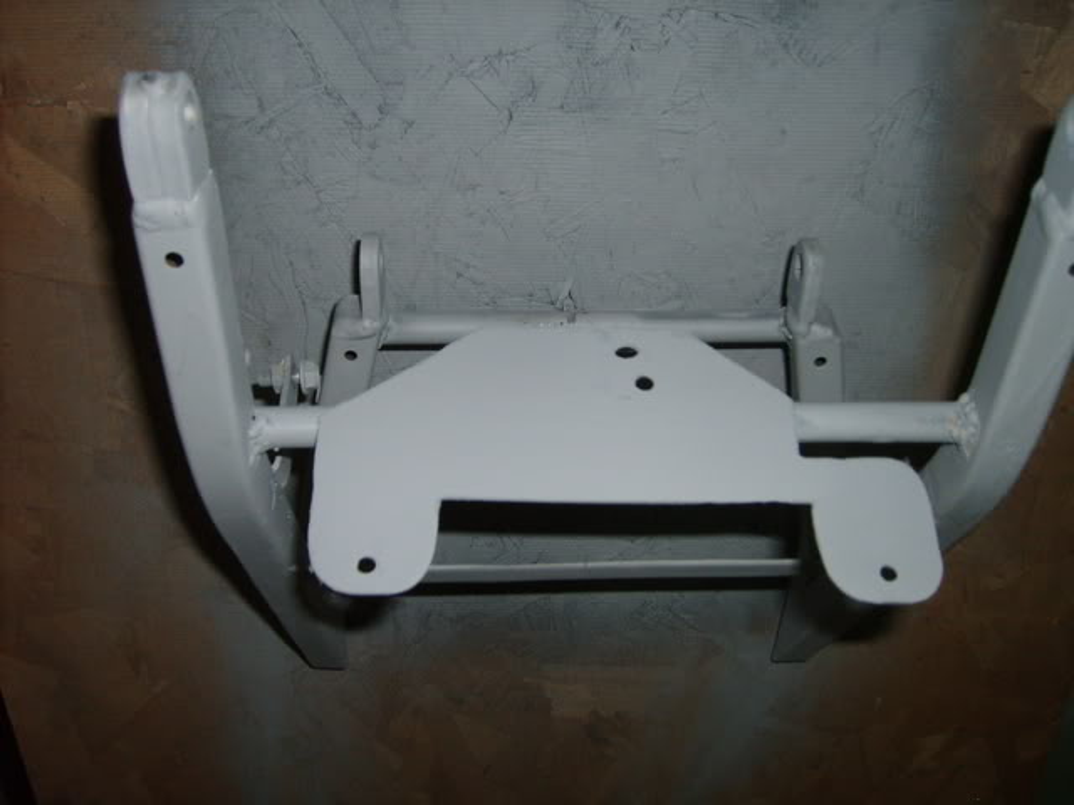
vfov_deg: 40.7
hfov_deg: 52.6
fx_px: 1086
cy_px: 402
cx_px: 537
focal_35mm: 35
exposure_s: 1/45
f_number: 2.8
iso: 100
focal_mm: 5.8
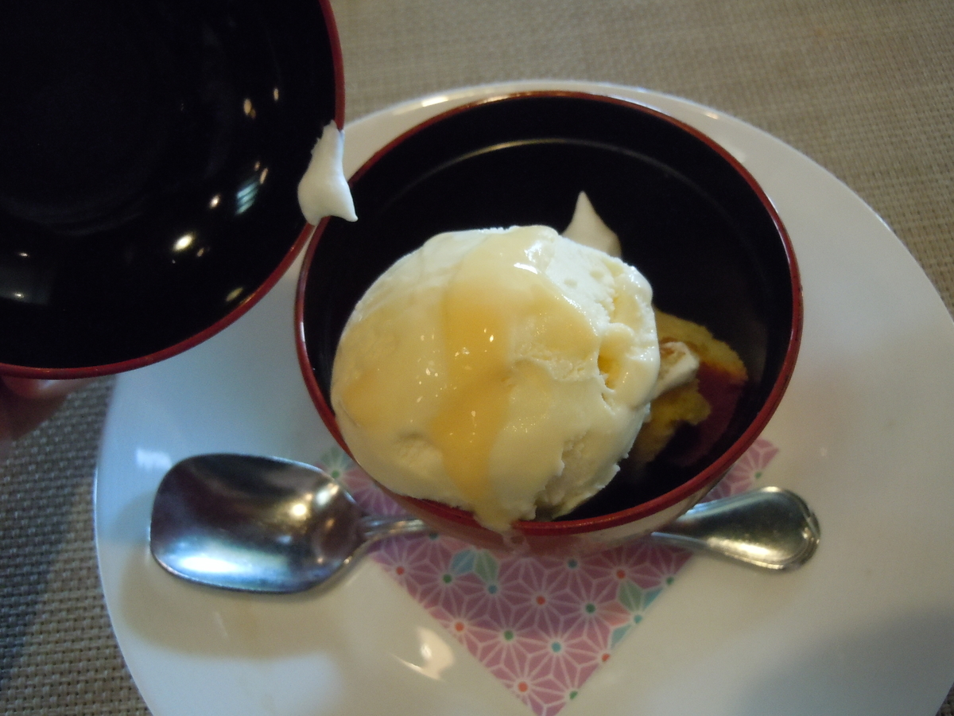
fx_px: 909
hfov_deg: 55.4
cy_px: 358
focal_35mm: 33
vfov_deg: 42.9
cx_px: 477
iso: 800
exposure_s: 1/40
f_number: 4
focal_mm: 5.9
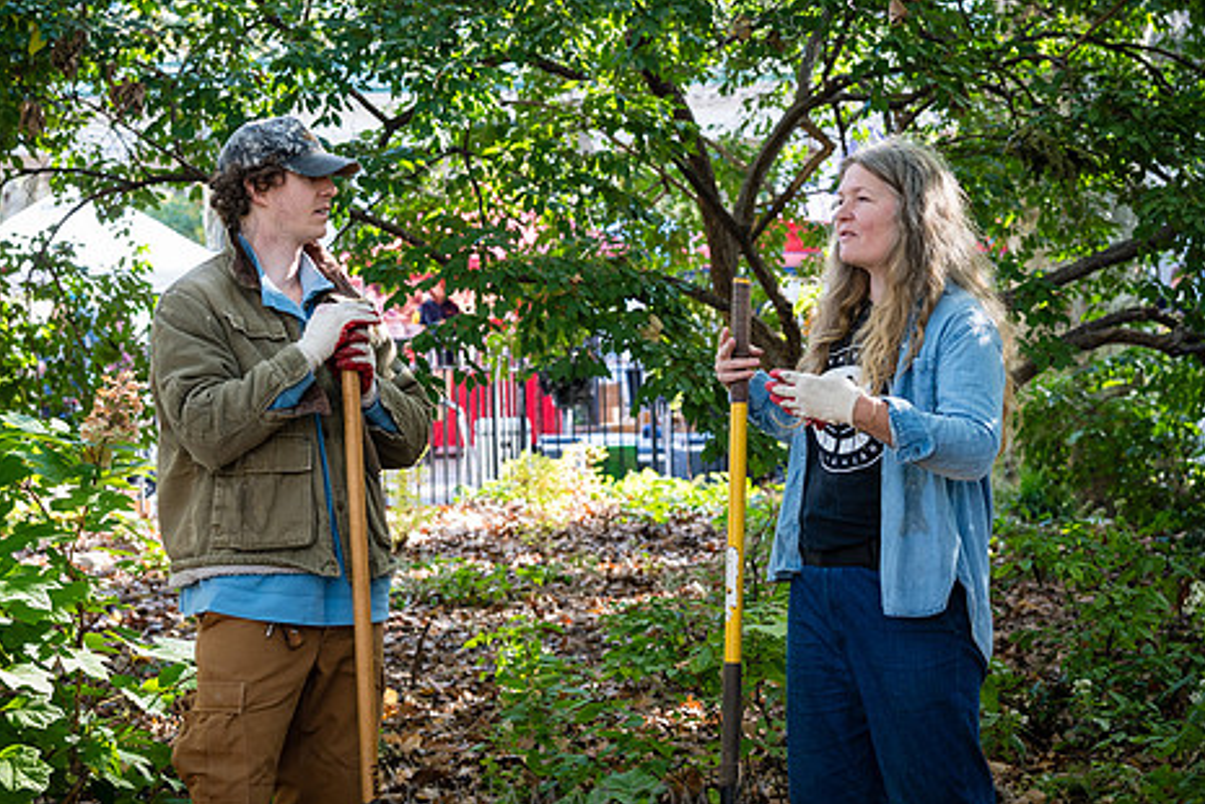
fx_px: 2778
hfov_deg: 24.4
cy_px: 378
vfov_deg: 16.5
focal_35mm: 83
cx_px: 511
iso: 500
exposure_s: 1/125
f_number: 4
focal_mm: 52
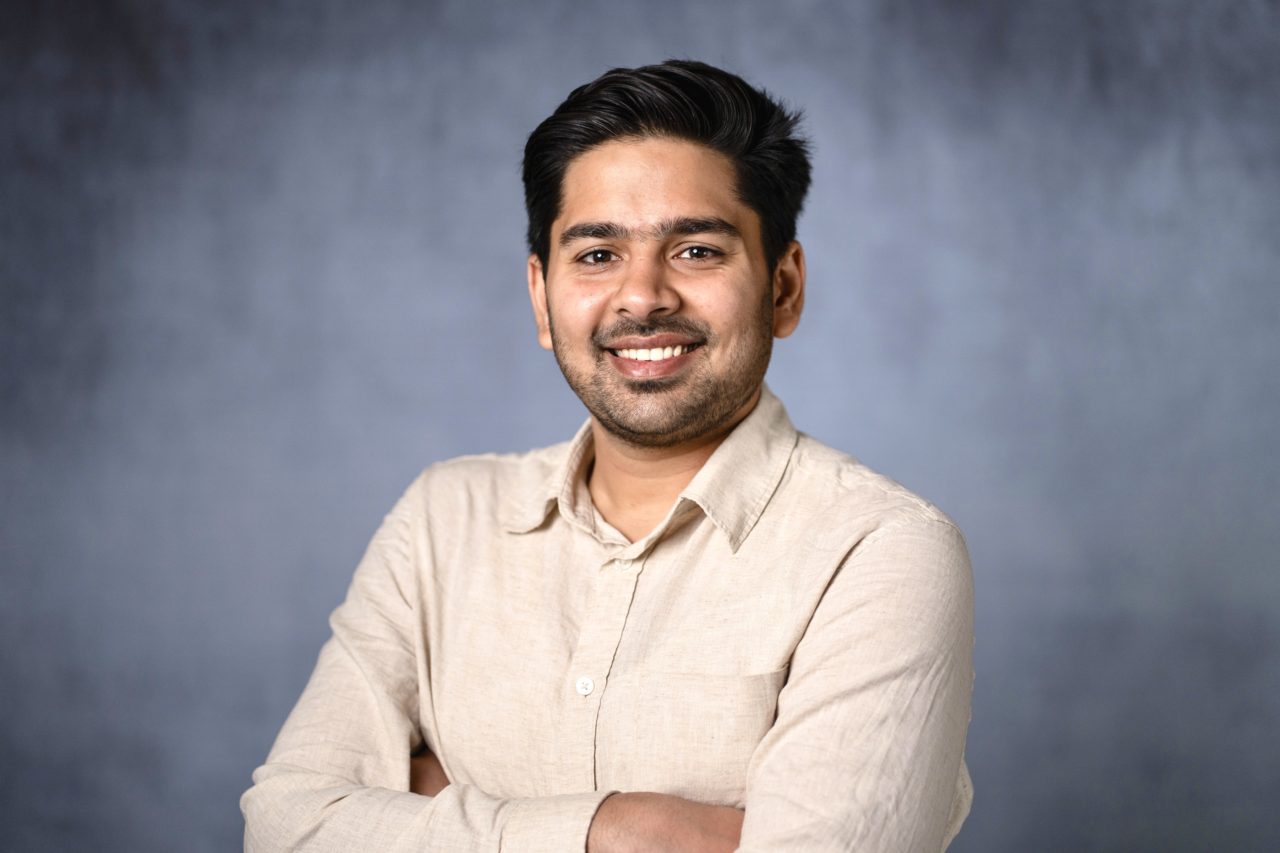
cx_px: 640
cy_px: 426
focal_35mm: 85
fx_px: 3022
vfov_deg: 16.1
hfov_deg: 23.9
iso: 500
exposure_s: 1/320
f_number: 2.2
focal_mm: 85
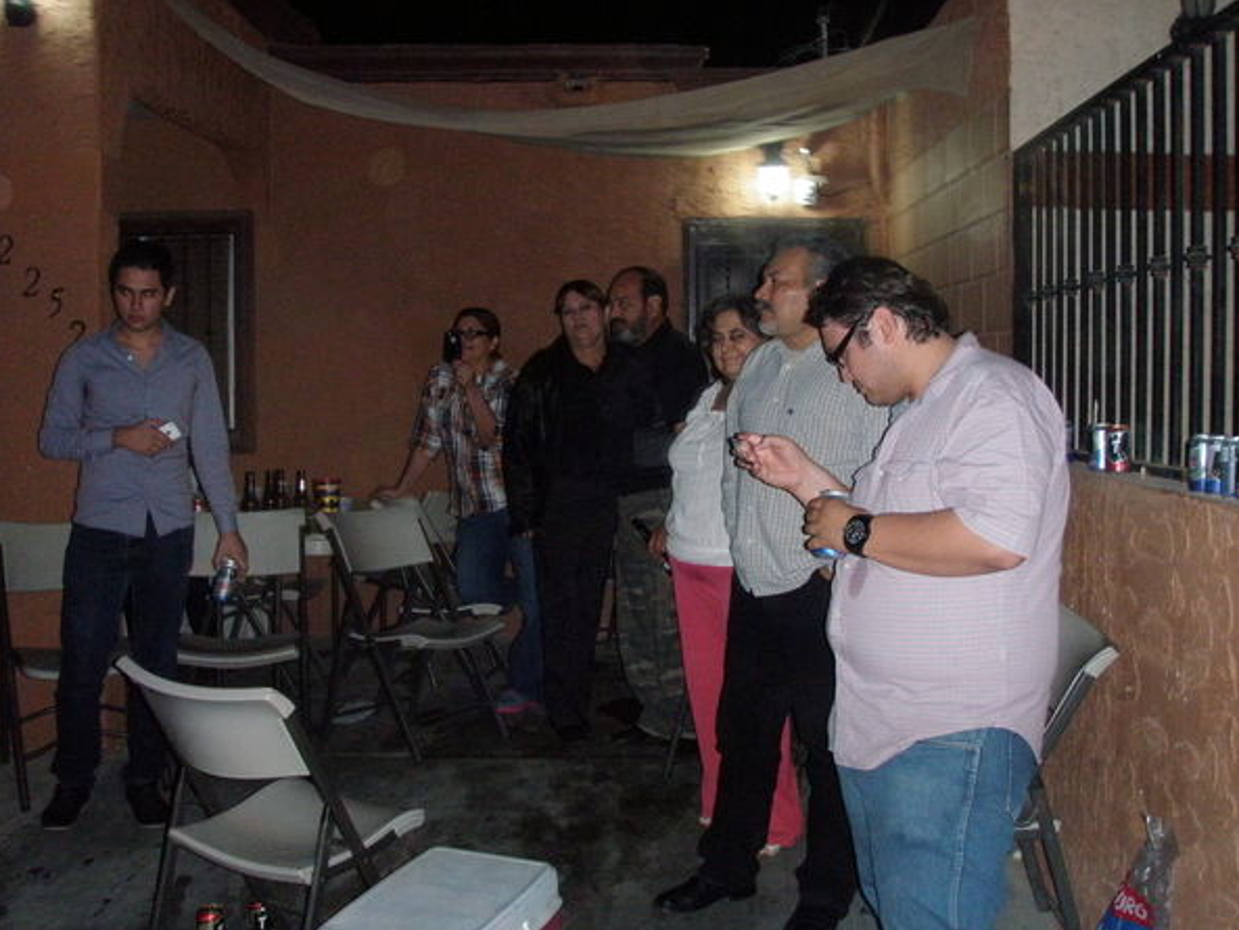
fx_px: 1468
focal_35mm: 41
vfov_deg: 35.1
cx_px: 662
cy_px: 433
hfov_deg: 45.7
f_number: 3.5
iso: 400
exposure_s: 1/30
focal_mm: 6.7
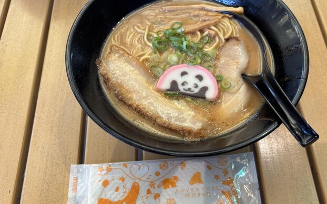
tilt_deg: -65.5
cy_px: 129
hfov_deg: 61.1
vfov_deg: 40.3
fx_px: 276
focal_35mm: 31
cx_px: 180
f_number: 1.6
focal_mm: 5.96
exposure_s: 1/120
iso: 125
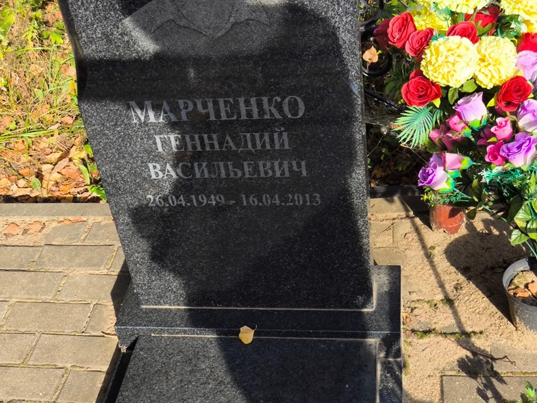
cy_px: 205
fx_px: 791
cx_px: 271
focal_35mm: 51
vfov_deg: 28.6
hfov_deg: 37.5
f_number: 1.7
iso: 50
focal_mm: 4.71
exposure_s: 1/636
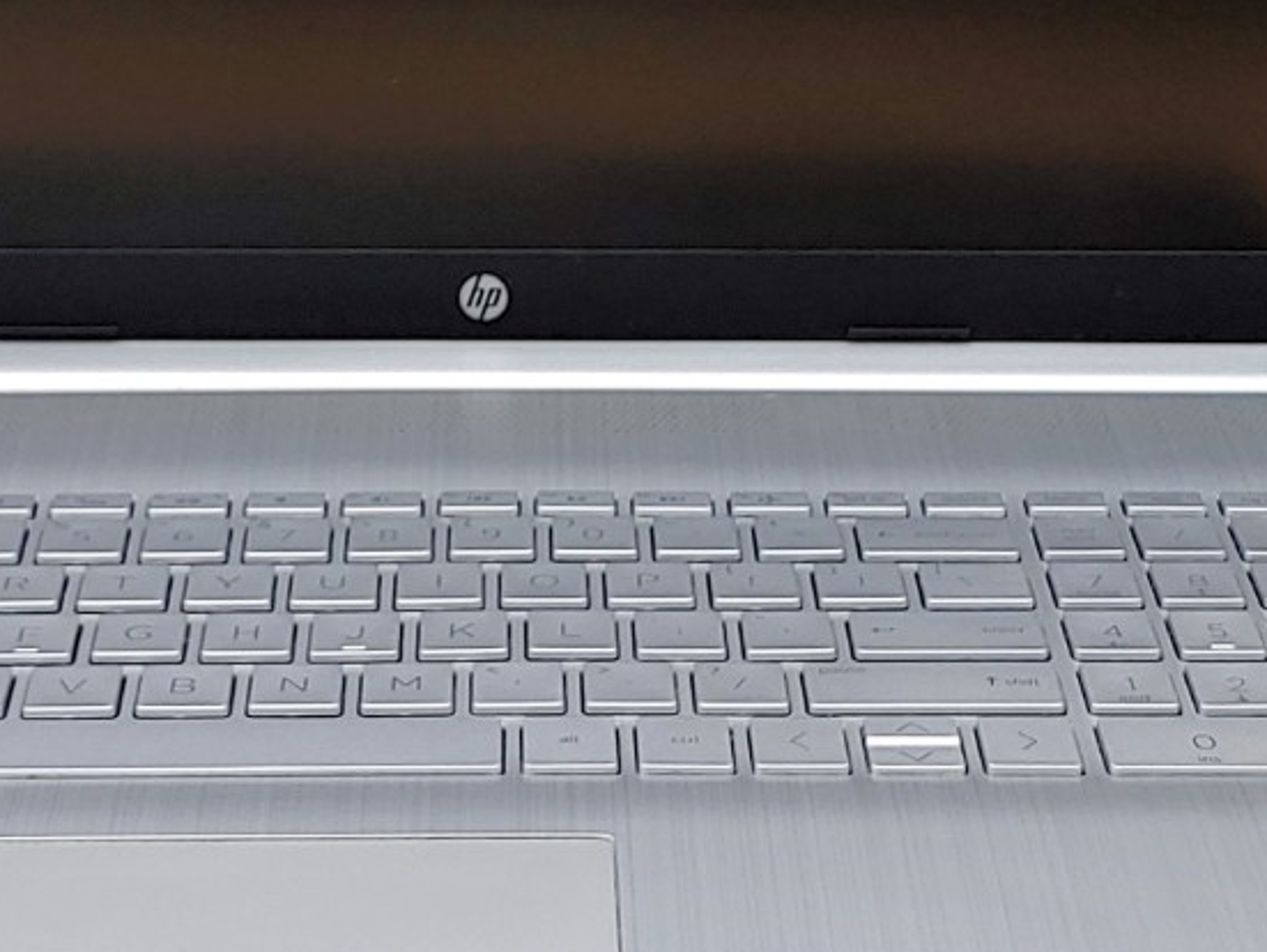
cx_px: 504
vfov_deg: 15.6
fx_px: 3443
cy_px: 166
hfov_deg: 20.8
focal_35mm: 94
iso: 50
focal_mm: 4.36
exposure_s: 1/76
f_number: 1.8
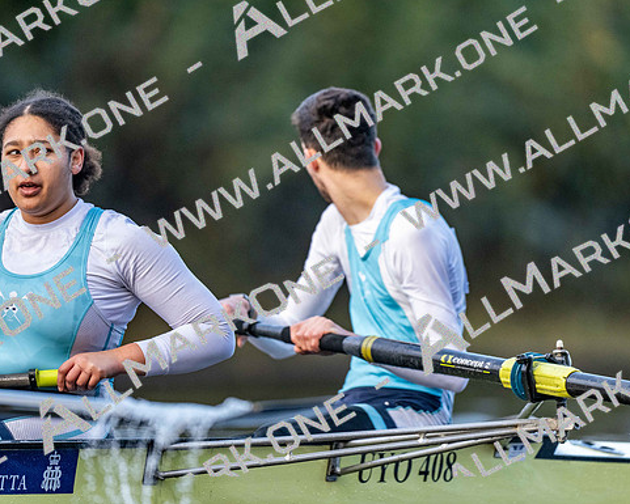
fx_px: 12663
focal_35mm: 679
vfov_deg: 2.3
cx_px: 305
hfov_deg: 2.8
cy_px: 252
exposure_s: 1/2500
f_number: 4
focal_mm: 600
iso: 3200
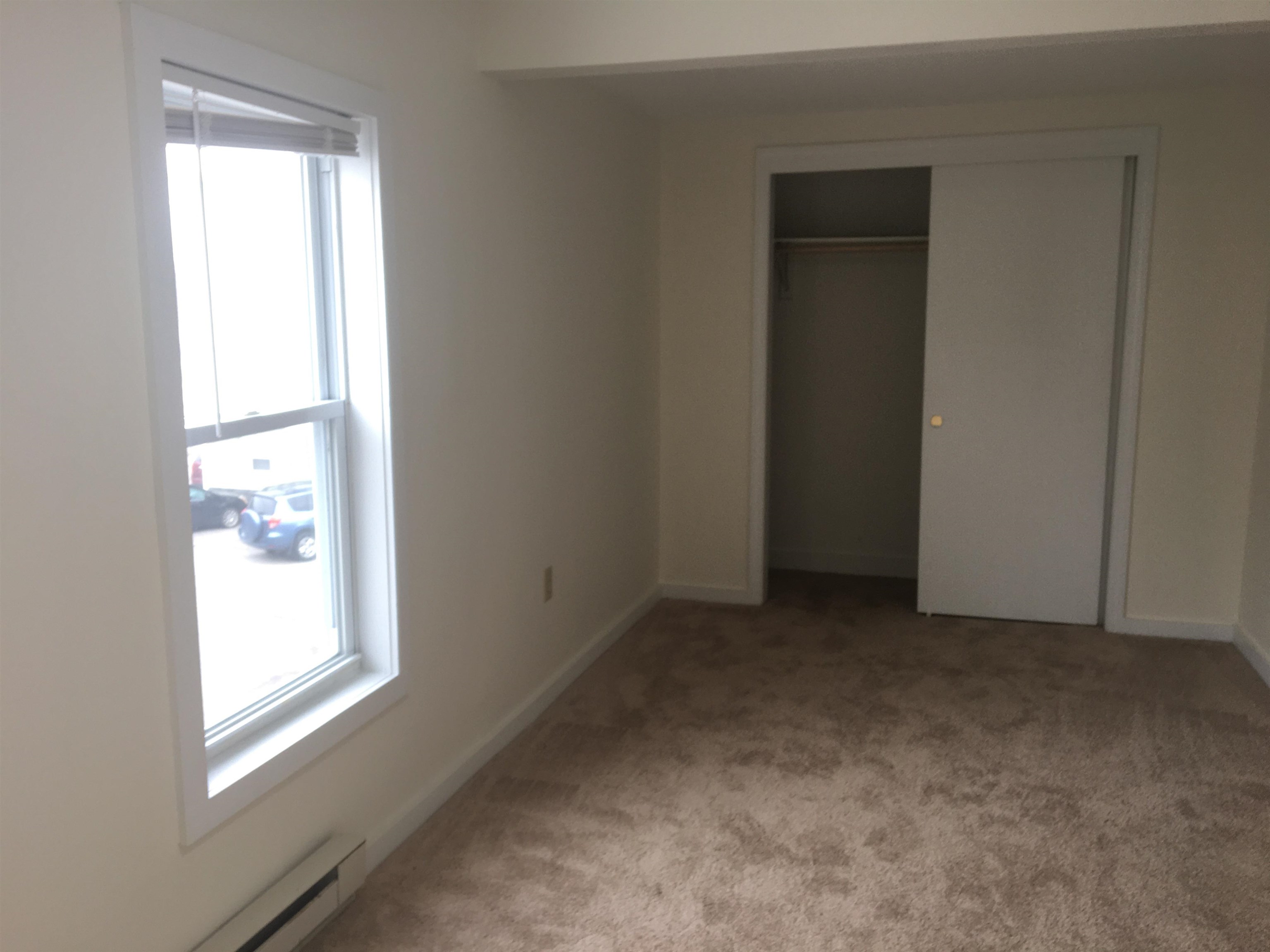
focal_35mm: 29
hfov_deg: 61.7
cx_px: 635
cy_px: 476
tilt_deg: -10.3
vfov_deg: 48.2
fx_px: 1064
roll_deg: +0.4
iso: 25
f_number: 2.2
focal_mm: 4.15
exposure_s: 1/30
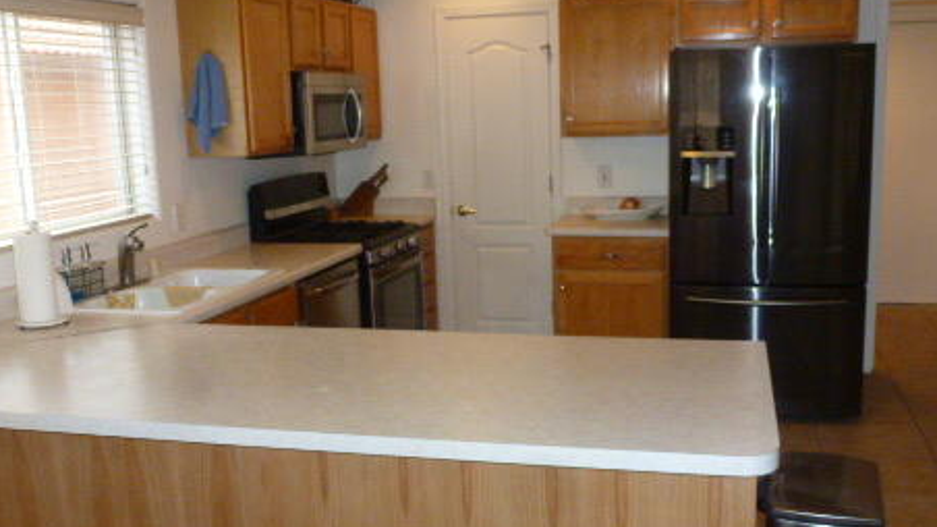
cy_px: 286
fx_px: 919
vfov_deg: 32.0
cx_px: 477
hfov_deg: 54.0
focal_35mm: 37
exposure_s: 1/125
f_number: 3.3
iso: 400
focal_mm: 4.3
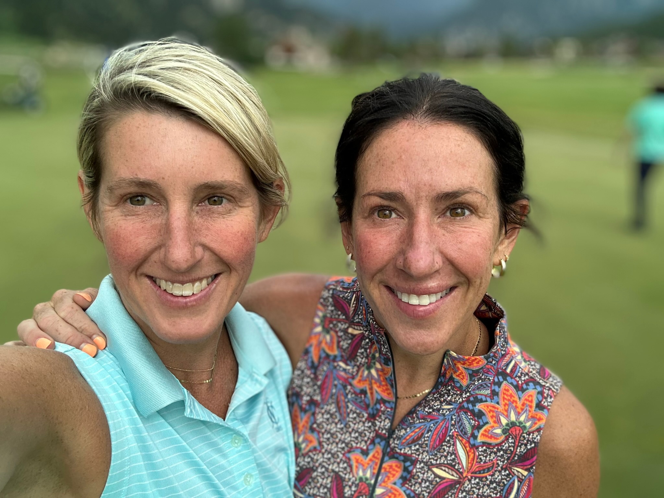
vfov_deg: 46.8
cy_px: 249
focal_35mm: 30
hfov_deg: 60.0
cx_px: 332
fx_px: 575
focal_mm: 2.69
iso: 25
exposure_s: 1/496
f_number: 1.9
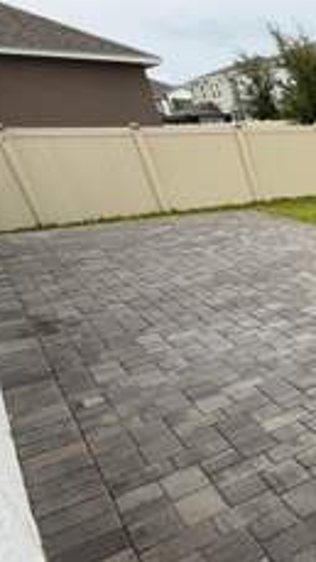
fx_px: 476
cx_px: 571
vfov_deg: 60.0
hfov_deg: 22.0
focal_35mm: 32
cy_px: 358
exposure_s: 1/288
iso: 50
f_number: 2.2
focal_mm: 2.22
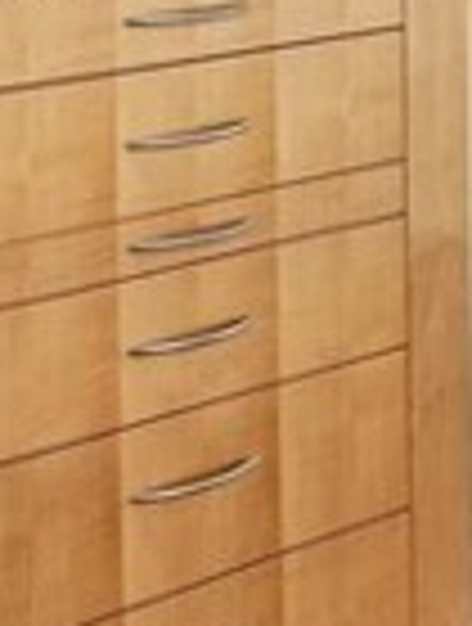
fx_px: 2045
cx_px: 1272
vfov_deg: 16.0
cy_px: -293
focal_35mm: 113
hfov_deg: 10.5
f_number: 8
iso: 400
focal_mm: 16
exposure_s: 1/60
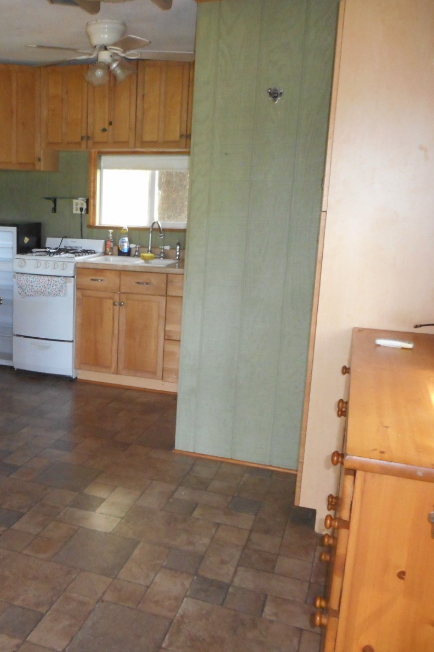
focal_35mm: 35
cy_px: 327
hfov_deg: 36.4
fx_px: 633
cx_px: 81
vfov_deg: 54.4
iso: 450
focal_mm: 4.5
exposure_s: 1/25
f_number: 3.7
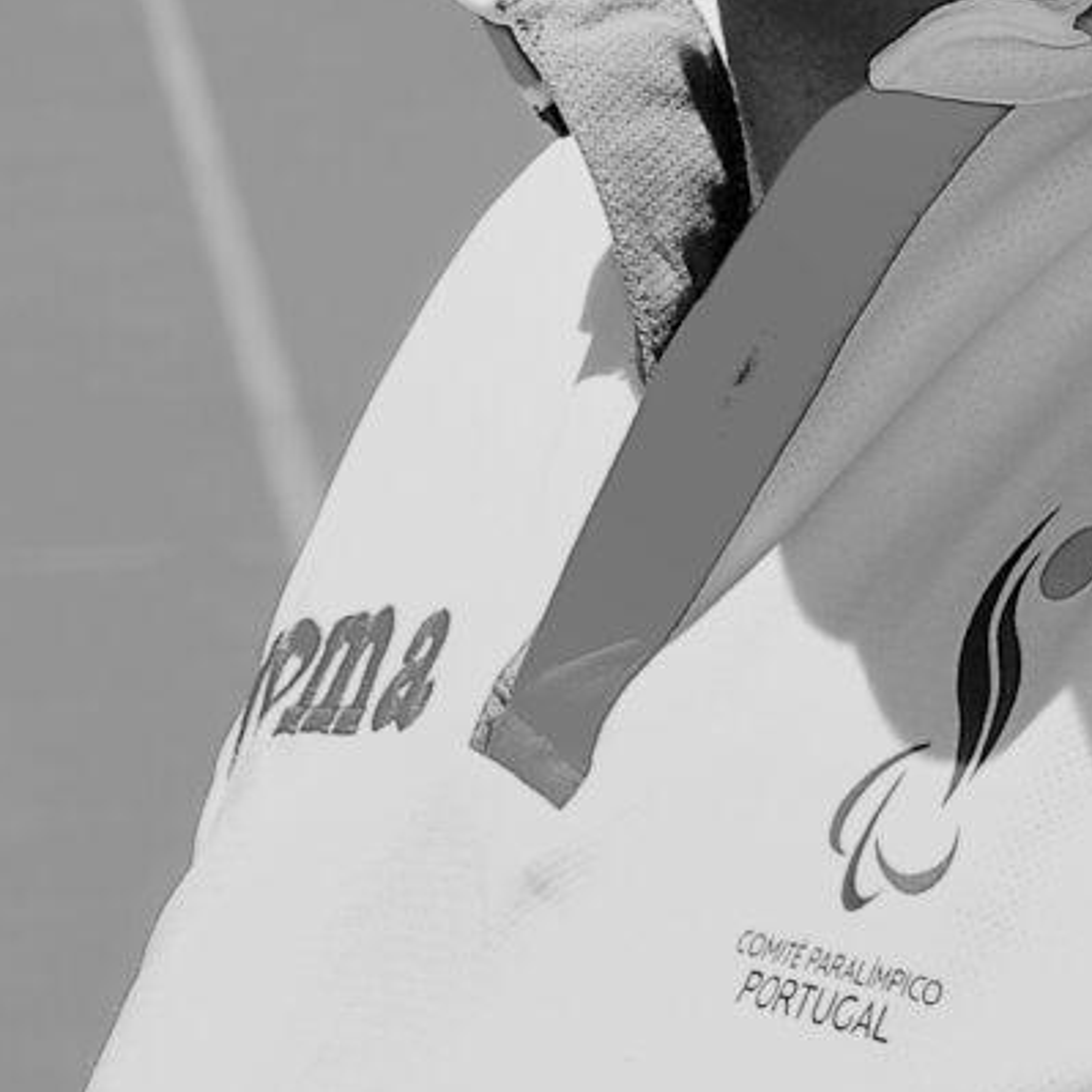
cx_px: -208
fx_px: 16051
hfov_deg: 3.9
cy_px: -215
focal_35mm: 450
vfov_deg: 3.9
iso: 100
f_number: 13
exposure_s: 1/200
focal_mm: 55
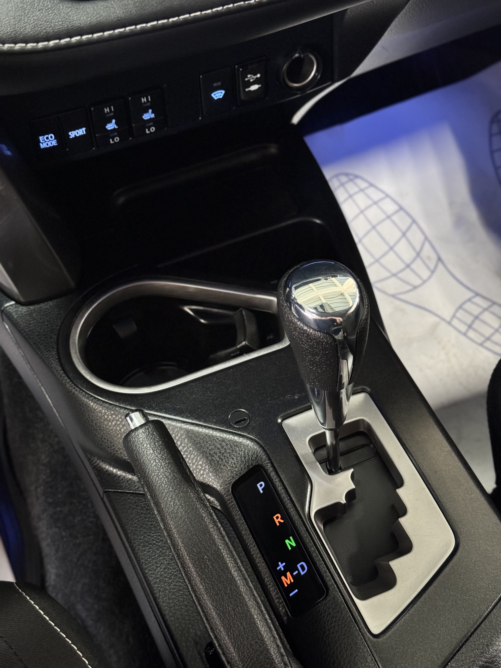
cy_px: 334
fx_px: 926
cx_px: 250
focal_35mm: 48
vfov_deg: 39.7
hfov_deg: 30.3
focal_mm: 6.76
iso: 400
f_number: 1.78
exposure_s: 1/25
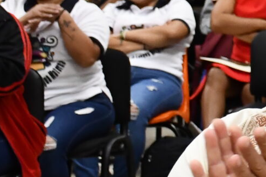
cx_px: 661
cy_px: 53
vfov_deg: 5.0
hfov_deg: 7.1
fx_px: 2016
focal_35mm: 273
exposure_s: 1/250
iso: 3200
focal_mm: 35
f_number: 5.6
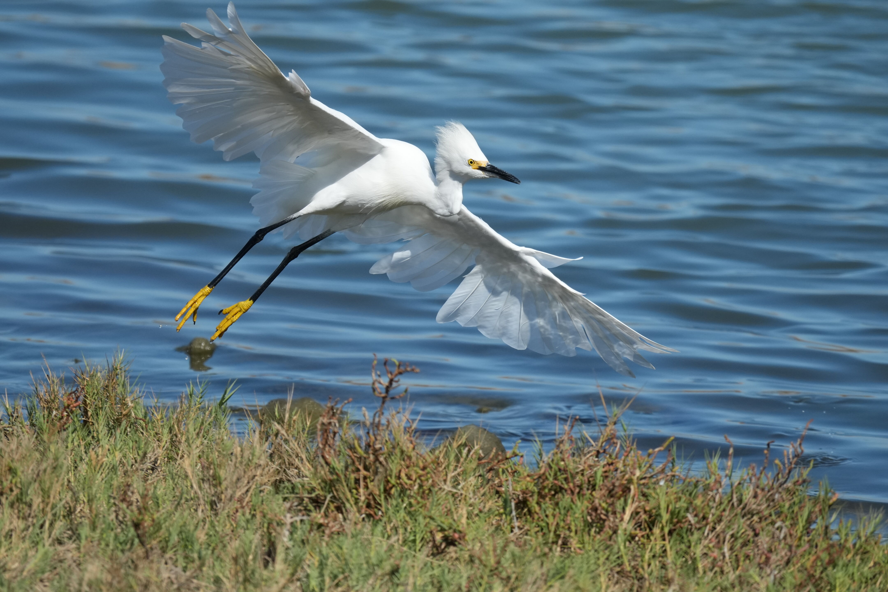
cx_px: 444
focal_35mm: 840
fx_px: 20718
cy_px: 296
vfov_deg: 1.6
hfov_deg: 2.5
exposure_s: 1/3200
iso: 640
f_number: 6.3
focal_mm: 560
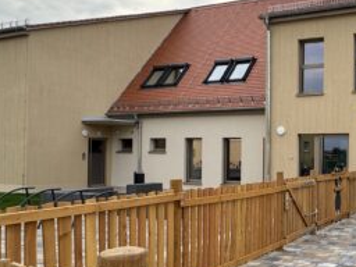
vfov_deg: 34.3
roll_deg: -0.2
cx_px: 305
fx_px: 432
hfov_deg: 42.0
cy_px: 152
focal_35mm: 42
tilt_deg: +0.2
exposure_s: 1/334
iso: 40
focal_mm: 2.22
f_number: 2.2
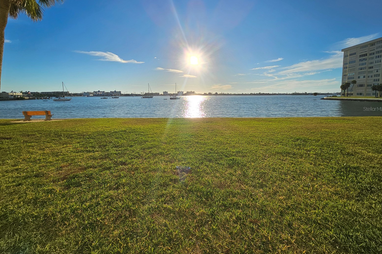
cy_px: 109
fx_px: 149
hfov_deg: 104.3
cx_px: 189
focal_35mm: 14
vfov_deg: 80.7
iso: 50
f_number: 2.2
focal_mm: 2.2
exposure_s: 1/10000
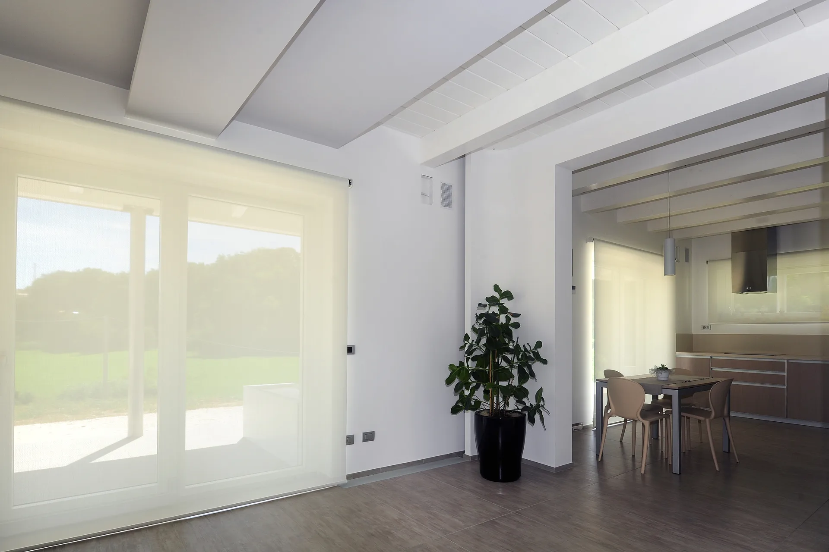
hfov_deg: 86.9
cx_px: 414
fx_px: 437
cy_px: 276
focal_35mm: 19
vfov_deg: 64.6
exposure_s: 1/30
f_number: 10
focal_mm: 19
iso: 200
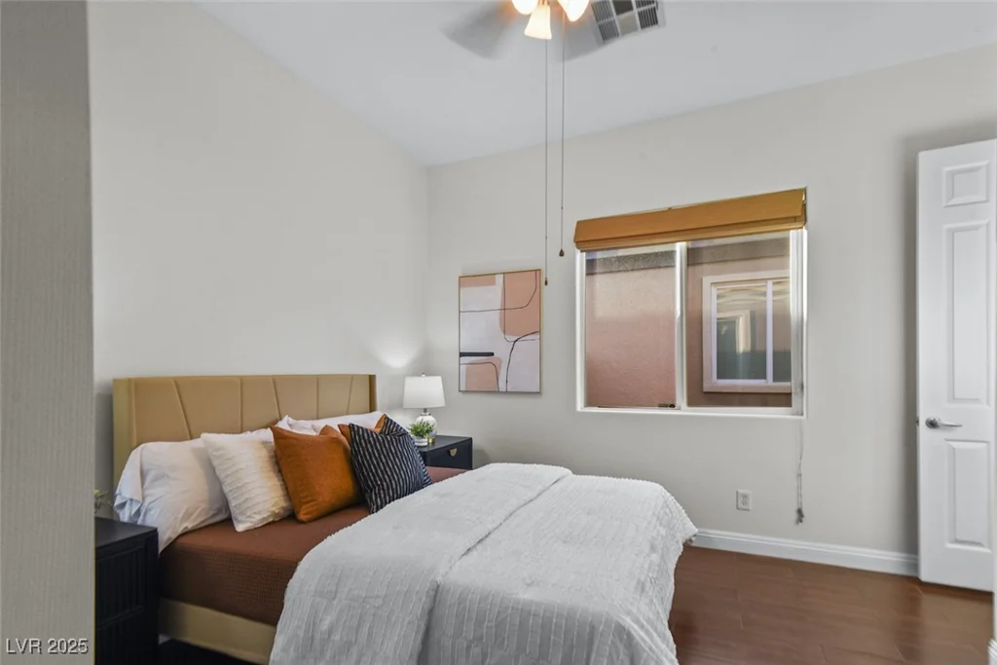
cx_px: 498
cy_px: 332
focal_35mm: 16
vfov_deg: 73.8
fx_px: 443
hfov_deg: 96.7
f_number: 9
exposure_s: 1/25
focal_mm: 16
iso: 250
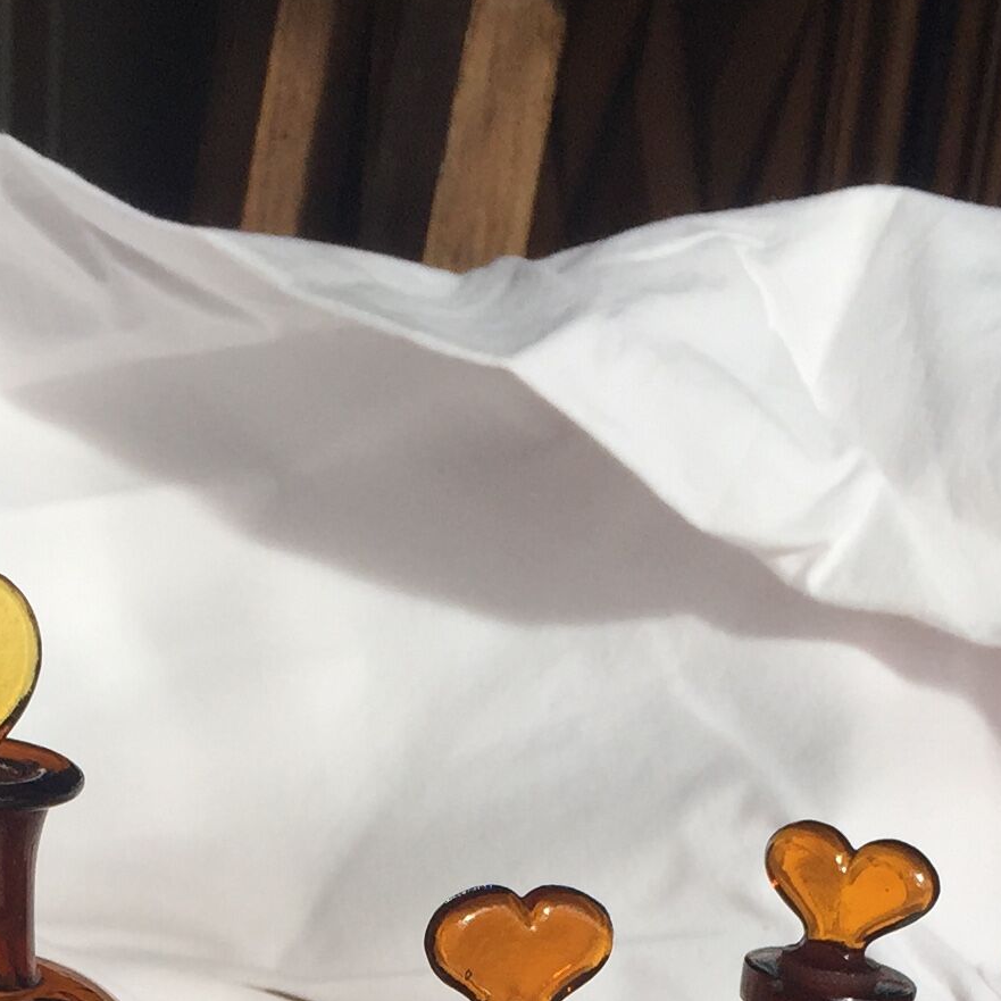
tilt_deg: -29.1
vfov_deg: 16.1
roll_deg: -4.5
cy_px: 1658
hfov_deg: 18.2
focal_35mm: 95
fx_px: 3108
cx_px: 331
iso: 32
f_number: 2.2
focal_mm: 4.15
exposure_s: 1/824
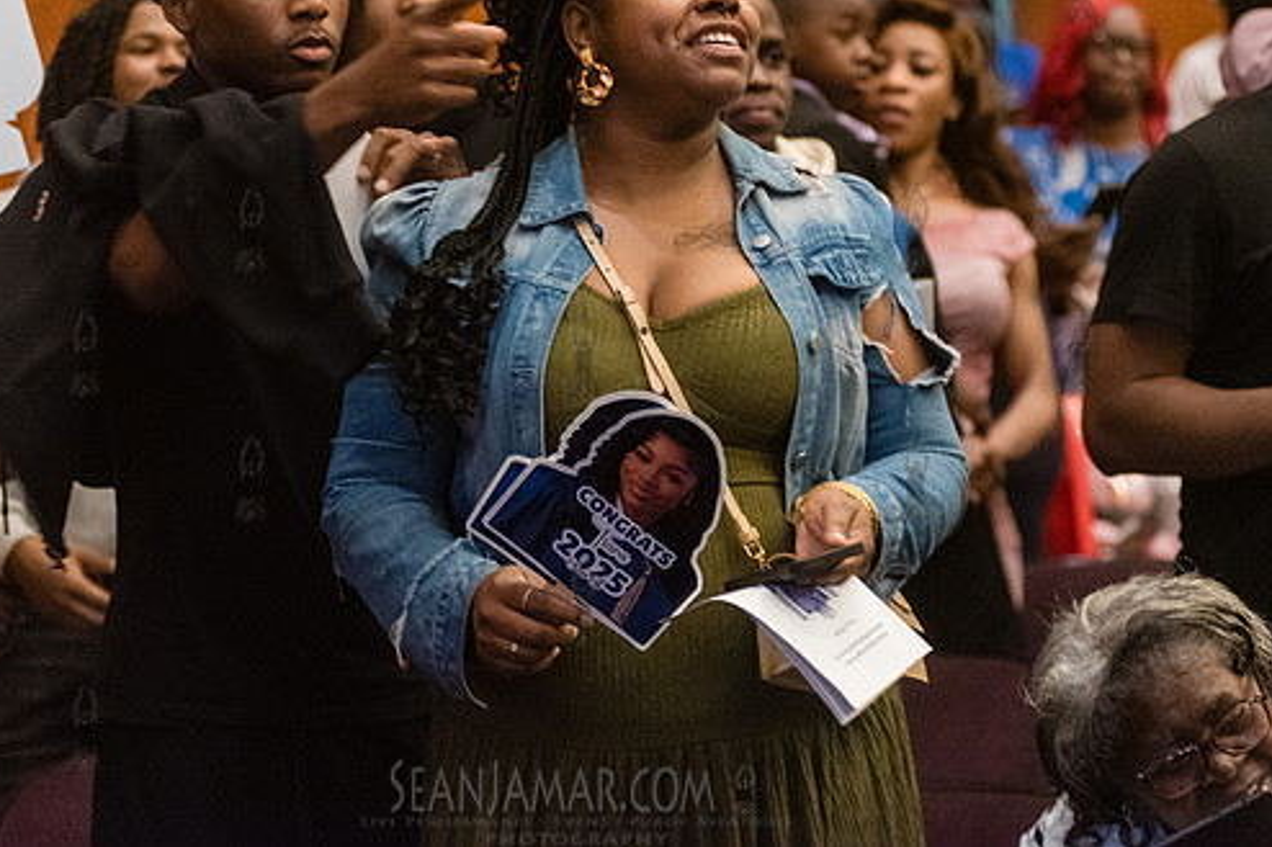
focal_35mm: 94
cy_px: 351
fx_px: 3320
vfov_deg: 14.5
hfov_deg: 21.7
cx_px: 582
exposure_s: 1/125
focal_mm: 80
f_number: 2.8
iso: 8000
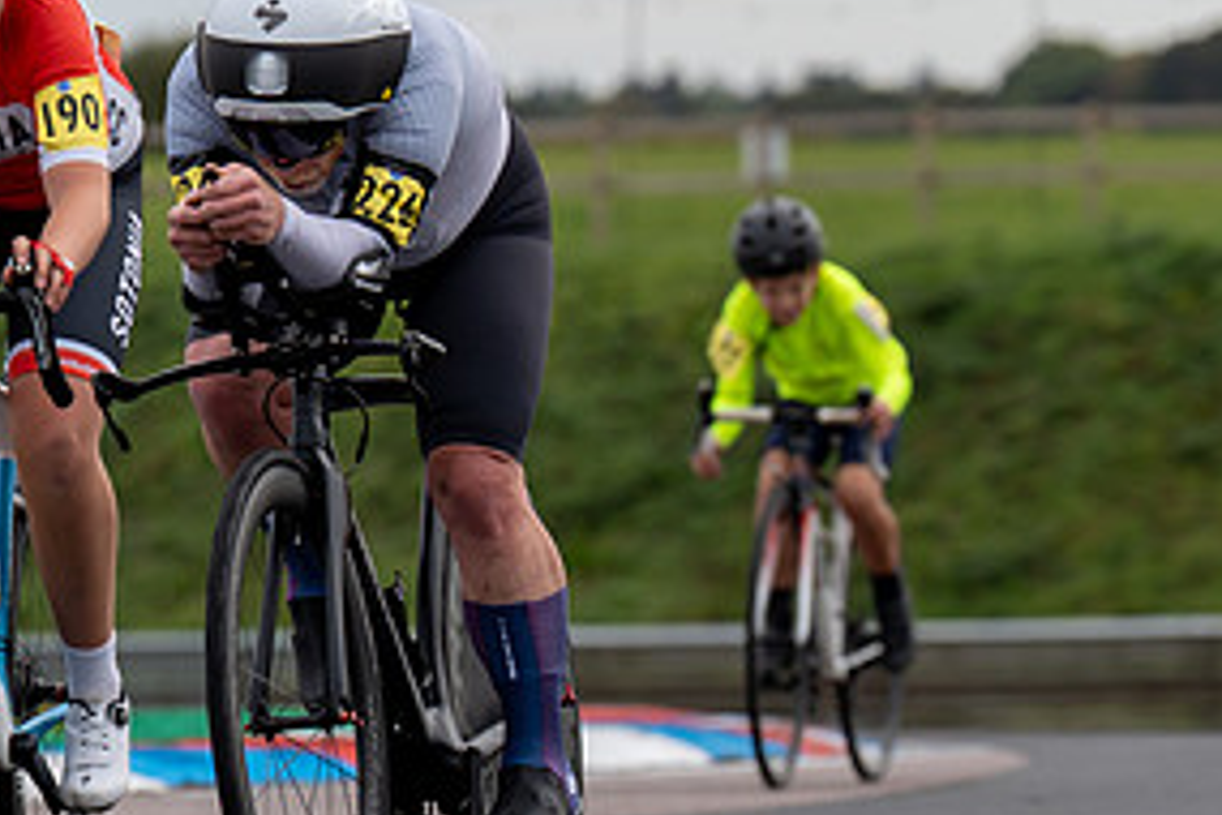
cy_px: 543
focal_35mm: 427
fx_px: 14493
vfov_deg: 3.2
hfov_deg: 4.8
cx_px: 392
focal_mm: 129
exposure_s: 1/1000
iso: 125
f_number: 3.5
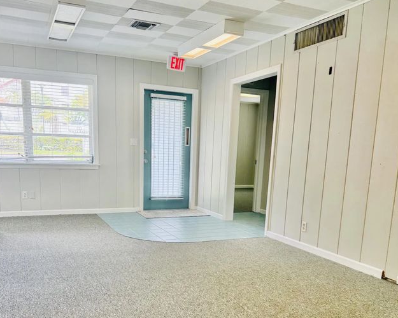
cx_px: 197
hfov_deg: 55.7
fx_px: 377
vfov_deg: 44.8
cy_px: 224
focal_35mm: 32
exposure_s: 1/180
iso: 160
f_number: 1.78
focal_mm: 6.76
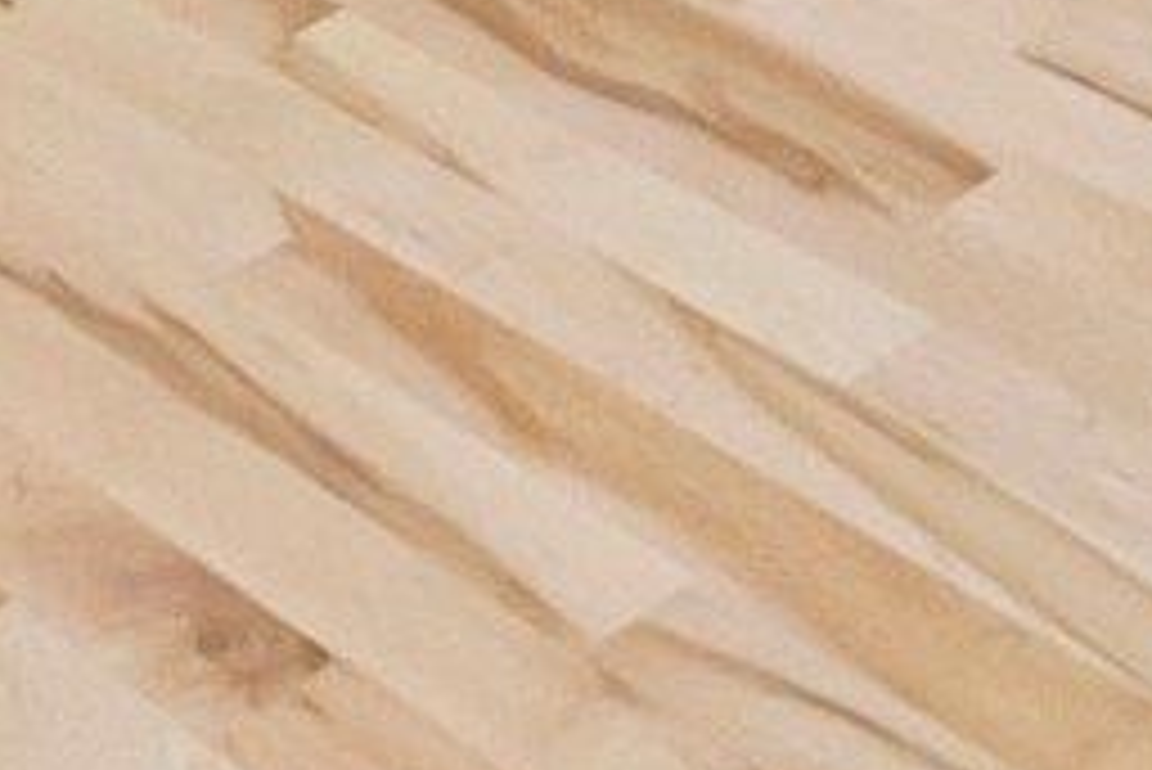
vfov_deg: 8.2
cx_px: 1935
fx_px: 3740
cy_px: -2110
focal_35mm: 117
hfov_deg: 15.5
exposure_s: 1/100
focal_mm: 14.6
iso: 1600
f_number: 6.3
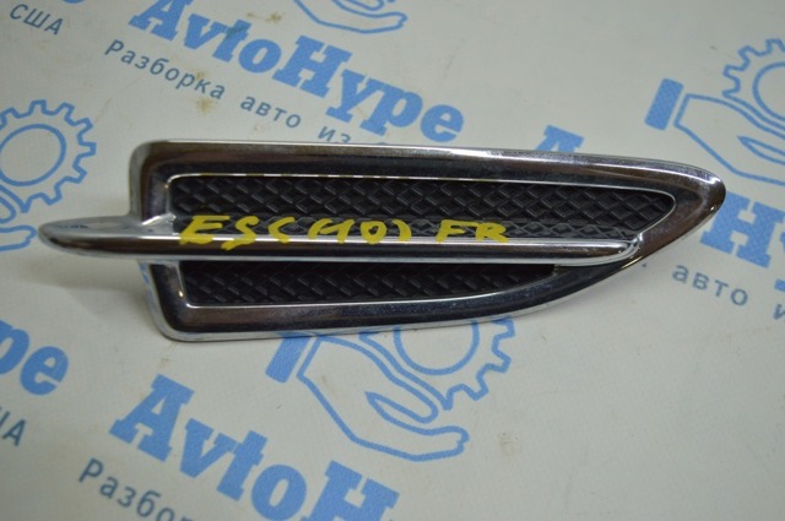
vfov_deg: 35.4
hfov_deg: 51.3
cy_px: 260
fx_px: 817
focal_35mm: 38
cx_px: 392
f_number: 4
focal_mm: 25
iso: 400
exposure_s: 1/100
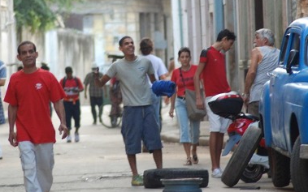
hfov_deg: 4.9
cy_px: 64
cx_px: 128
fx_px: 3575
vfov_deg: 3.1
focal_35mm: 426
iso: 400
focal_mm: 165
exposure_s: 1/80
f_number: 4.8
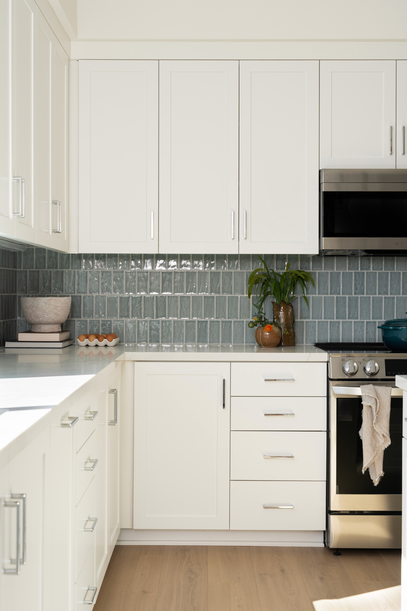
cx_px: 204
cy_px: 306
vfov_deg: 39.6
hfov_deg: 27.0
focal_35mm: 50
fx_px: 848
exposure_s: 1/80
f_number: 8
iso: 320
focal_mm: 50
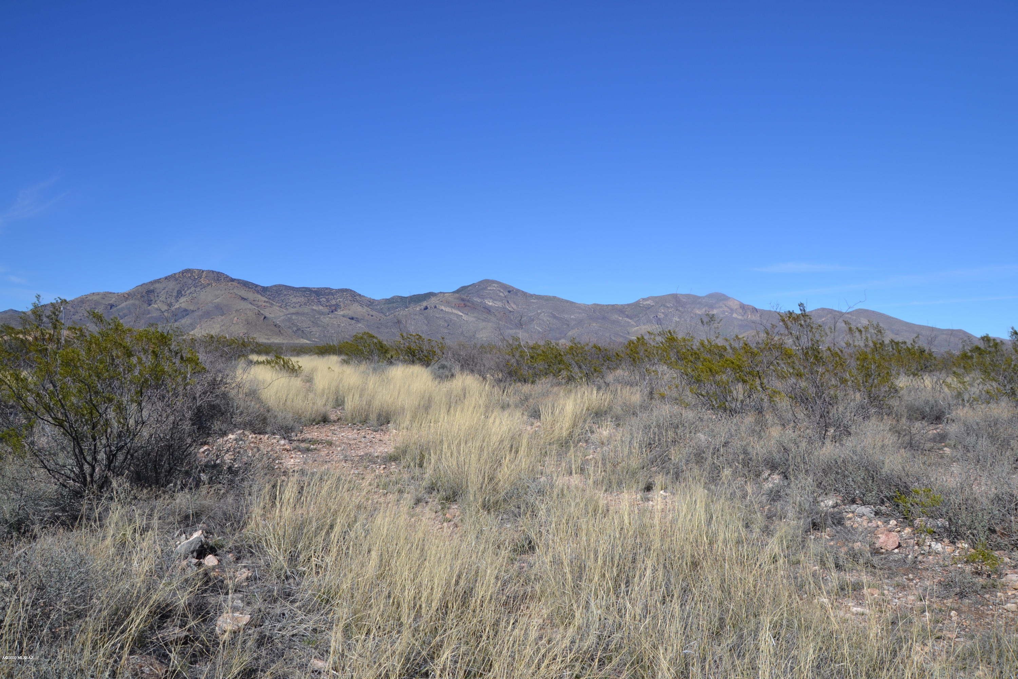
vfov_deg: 47.9
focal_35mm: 27
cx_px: 509
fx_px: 763
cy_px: 340
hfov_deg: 67.4
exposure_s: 1/250
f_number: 8
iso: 100
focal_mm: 18
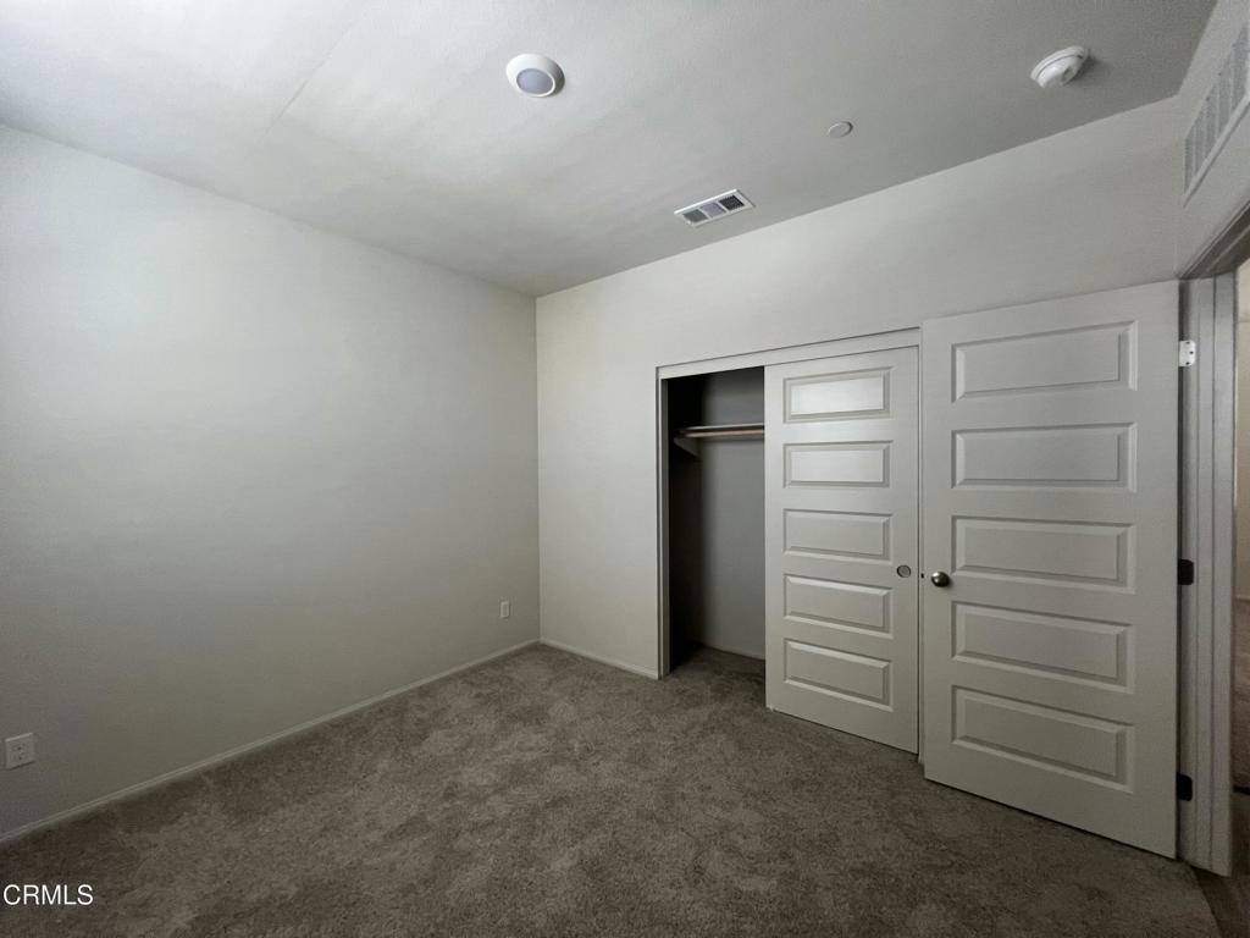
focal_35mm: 13
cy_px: 469
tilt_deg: +0.3
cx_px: 625
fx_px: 469
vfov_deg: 89.9
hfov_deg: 106.2
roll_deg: +1.0
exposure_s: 1/60
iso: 250
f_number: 1.8
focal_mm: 1.57
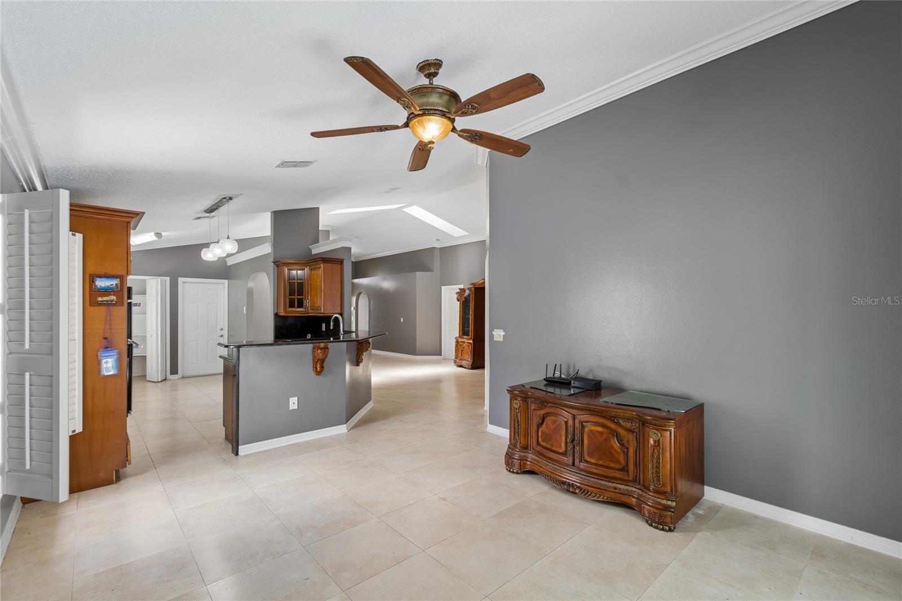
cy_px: 300
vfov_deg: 77.3
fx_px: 376
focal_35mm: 15
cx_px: 451
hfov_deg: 100.4
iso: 100
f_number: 7.1
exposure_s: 1/8
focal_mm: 10
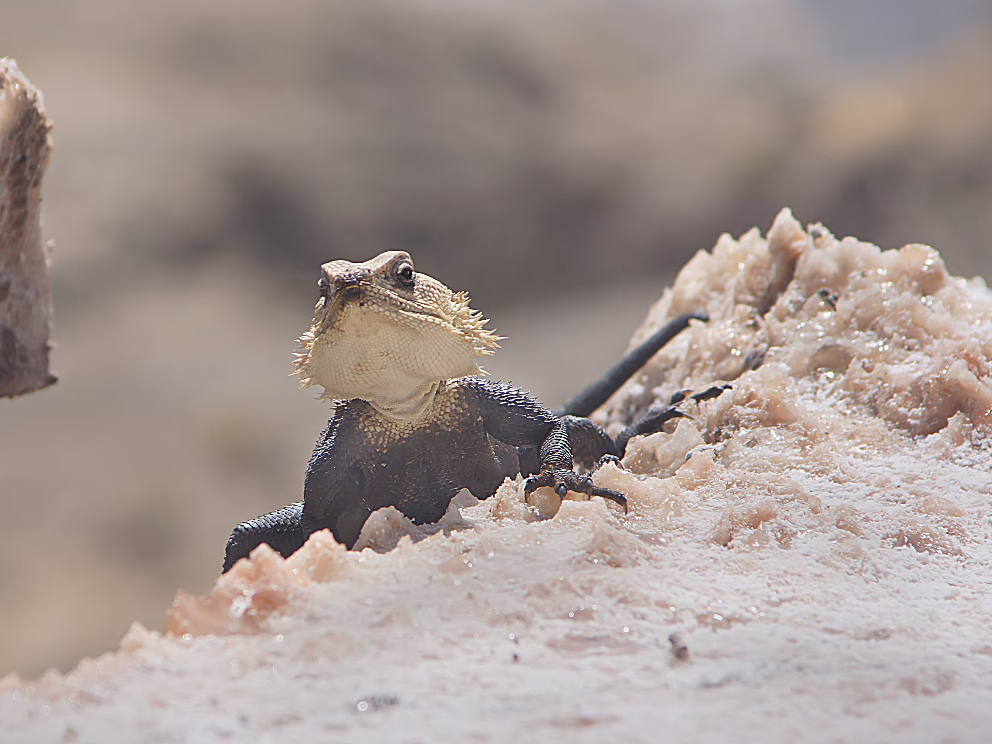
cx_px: 432
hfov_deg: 5.1
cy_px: 395
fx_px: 11204
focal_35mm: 391
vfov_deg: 3.8
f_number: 9
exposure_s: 1/400
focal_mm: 200
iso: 200
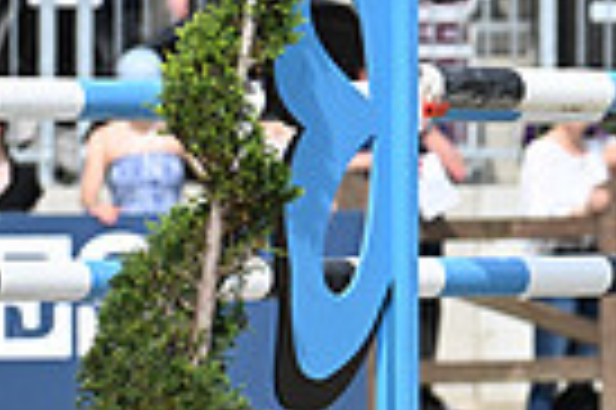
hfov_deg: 1.9
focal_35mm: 1102
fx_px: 18834
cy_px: -83
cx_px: 1057
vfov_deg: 1.2
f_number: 5.6
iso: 320
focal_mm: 260
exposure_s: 1/1250
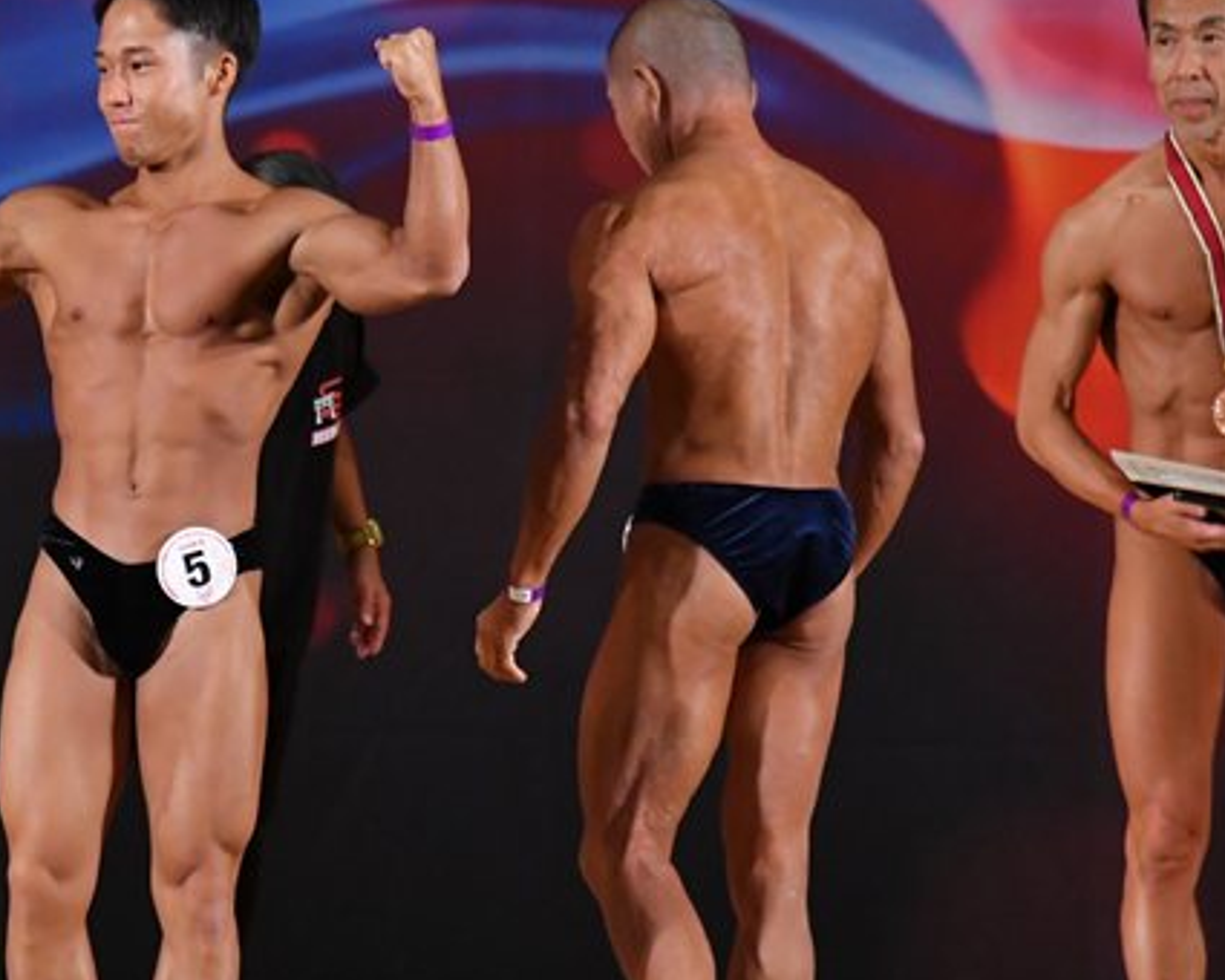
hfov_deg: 4.7
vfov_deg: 3.8
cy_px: 628
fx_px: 14901
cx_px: 114
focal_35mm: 411
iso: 3200
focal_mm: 160
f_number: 5.6
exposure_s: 1/400
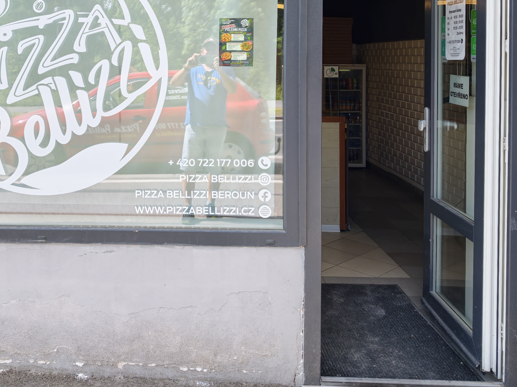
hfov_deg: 45.9
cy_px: 84
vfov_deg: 35.0
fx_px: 597
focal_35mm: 40
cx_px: 164
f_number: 1.57
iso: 72
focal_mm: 7
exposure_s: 1/831
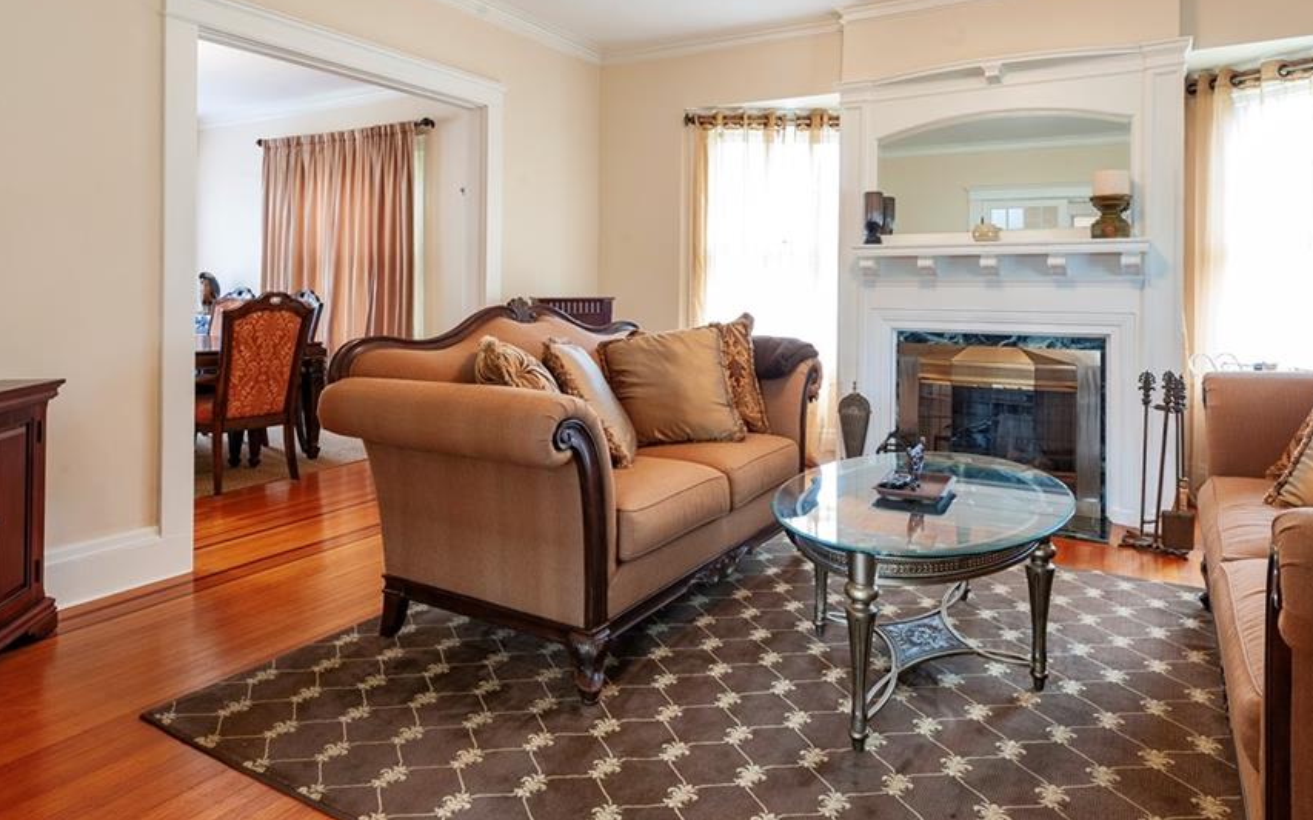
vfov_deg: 54.5
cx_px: 708
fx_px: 787
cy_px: 312
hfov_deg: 79.5
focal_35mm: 22
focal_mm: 18
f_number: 11
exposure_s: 1/3
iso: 1000
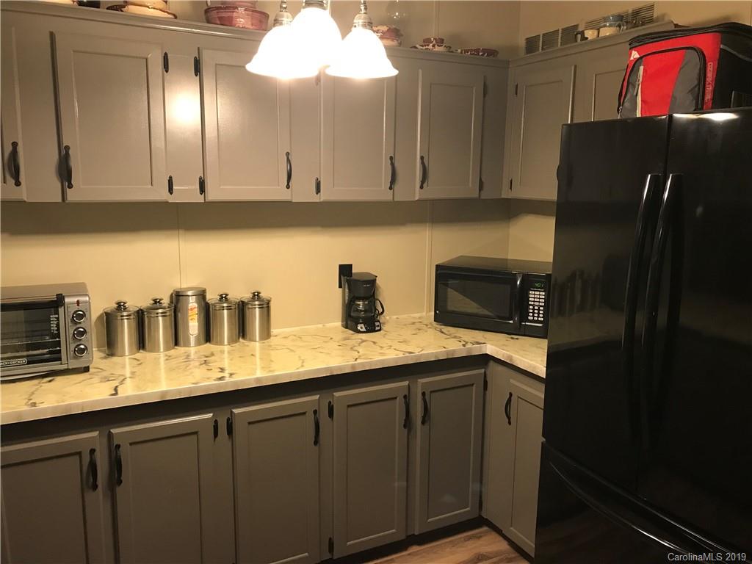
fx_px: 608
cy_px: 282
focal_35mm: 28
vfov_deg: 49.7
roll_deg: -0.2
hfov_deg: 63.4
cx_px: 376
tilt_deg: -9.4
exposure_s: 1/15
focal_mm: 3.99
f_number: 1.8
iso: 64
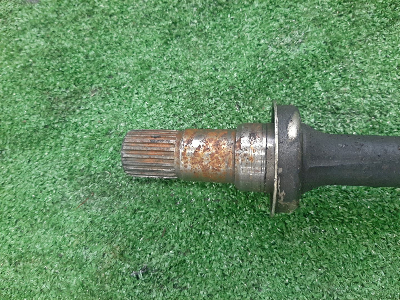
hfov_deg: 67.3
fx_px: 300
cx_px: 200
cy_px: 150
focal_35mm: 26
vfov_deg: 53.1
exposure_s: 1/25
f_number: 1.7
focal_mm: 3.93
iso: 170
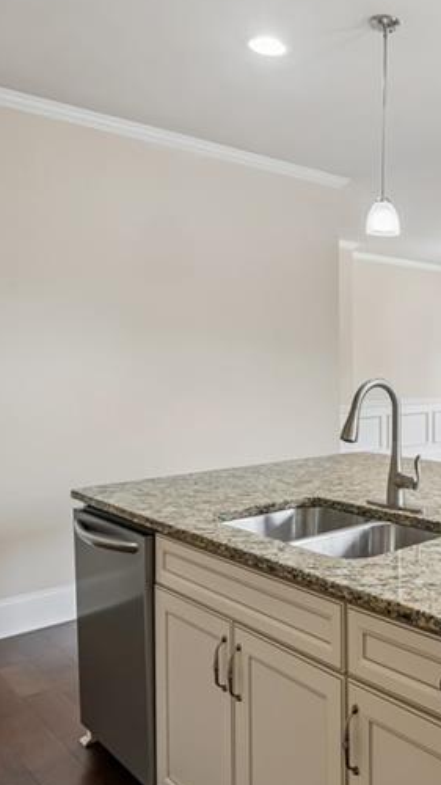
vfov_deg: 64.3
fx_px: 624
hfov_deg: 32.5
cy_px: 385
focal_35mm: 30
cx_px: 521
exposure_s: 1/13
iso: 320
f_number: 8
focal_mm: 14
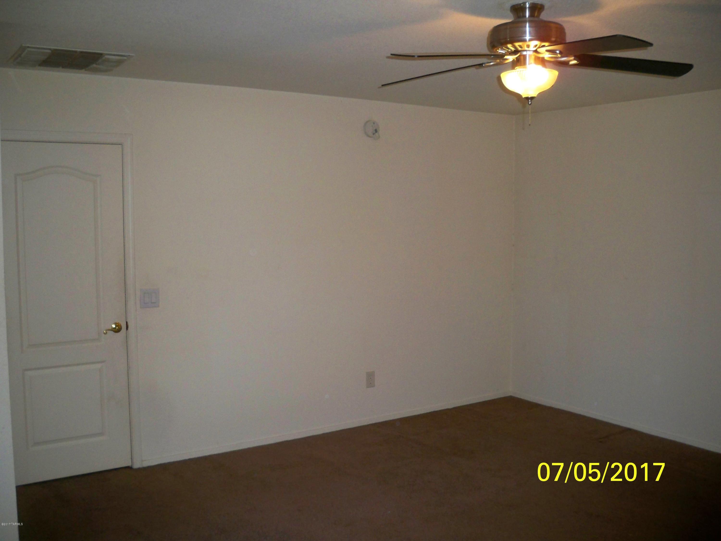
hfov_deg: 52.6
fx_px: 729
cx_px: 360
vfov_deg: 40.7
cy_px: 270
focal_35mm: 35
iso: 200
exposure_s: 1/60
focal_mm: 6.3
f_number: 3.1
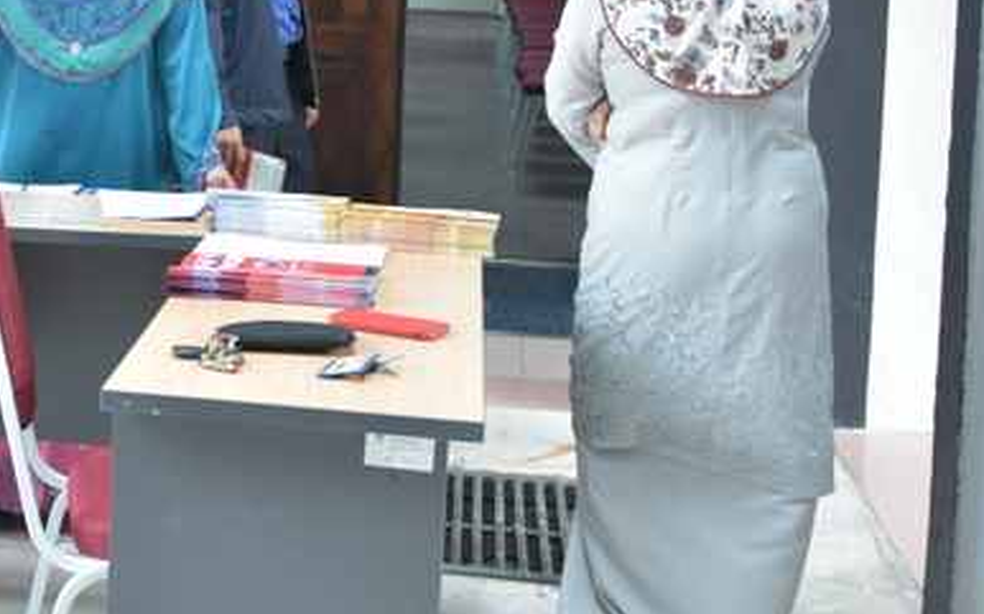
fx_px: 2038
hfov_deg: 25.8
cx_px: -3
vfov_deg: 16.9
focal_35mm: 76
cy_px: 36
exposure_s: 1/100
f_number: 2.8
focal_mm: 24
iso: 800
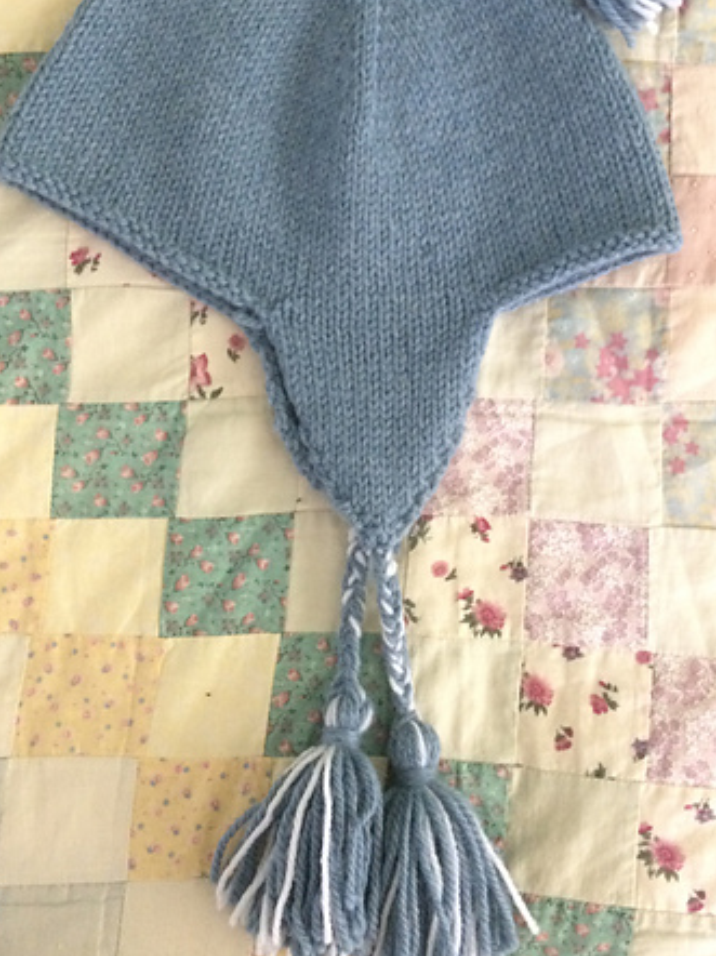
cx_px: 370
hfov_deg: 34.3
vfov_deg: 44.3
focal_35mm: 42
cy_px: 337
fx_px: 1159
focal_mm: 4.15
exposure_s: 1/15
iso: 400
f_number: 2.2
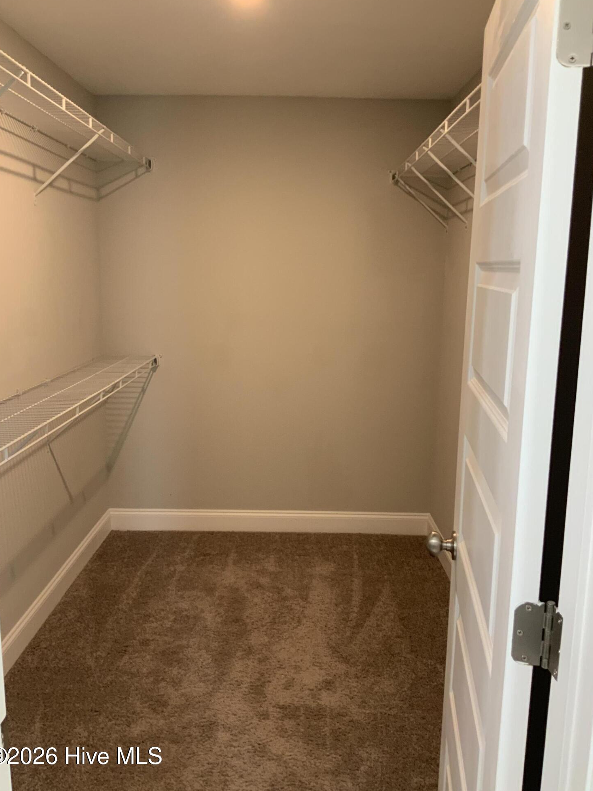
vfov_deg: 60.0
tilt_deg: -9.9
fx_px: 685
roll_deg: +0.5
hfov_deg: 46.8
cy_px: 384
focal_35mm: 30
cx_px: 294
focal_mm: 3
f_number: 1.8
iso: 125
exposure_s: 1/60
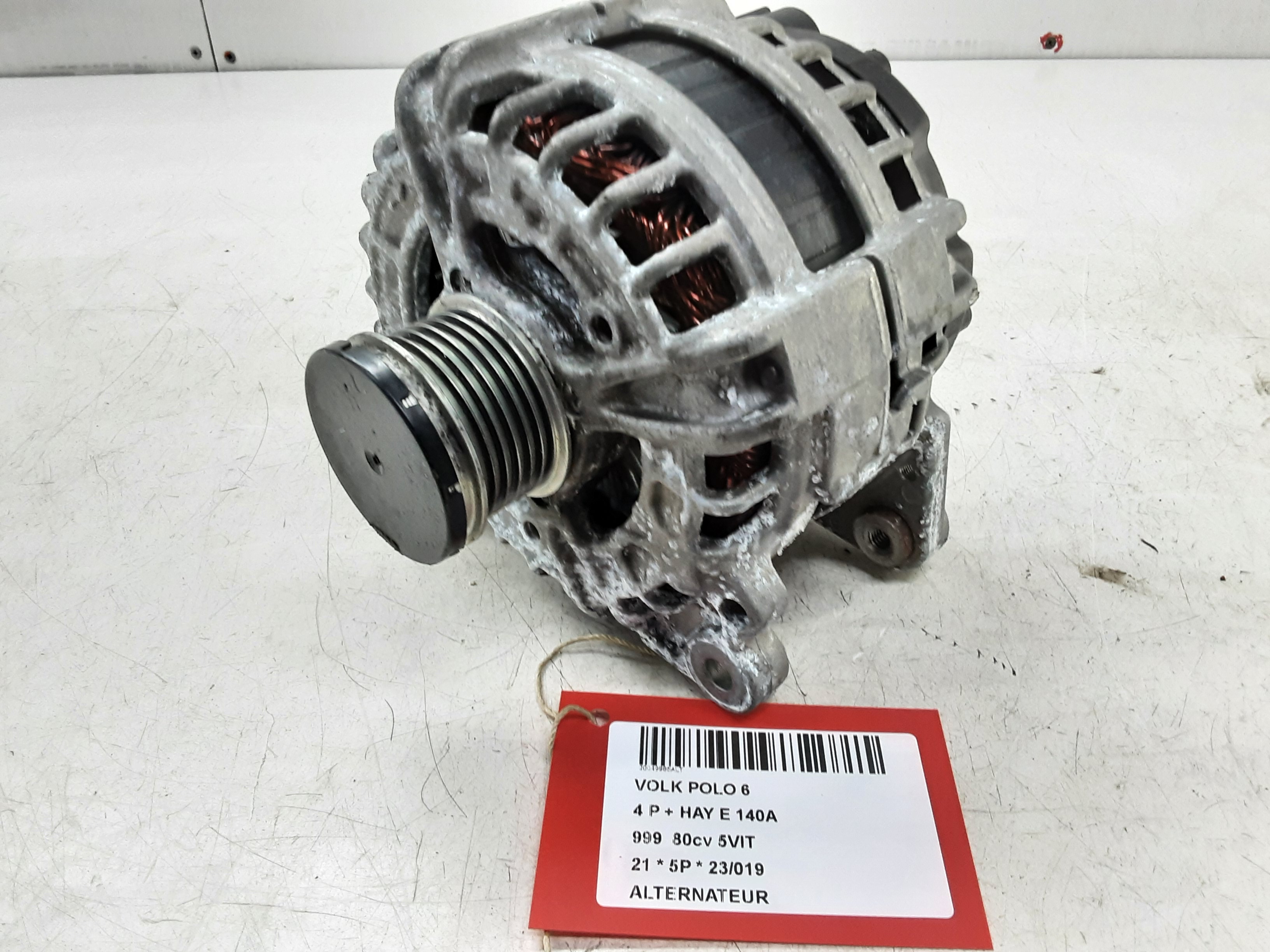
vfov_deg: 51.4
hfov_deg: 65.3
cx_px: 635
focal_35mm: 27
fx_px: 991
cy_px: 476
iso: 125
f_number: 1.9
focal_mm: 2.91
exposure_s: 1/50
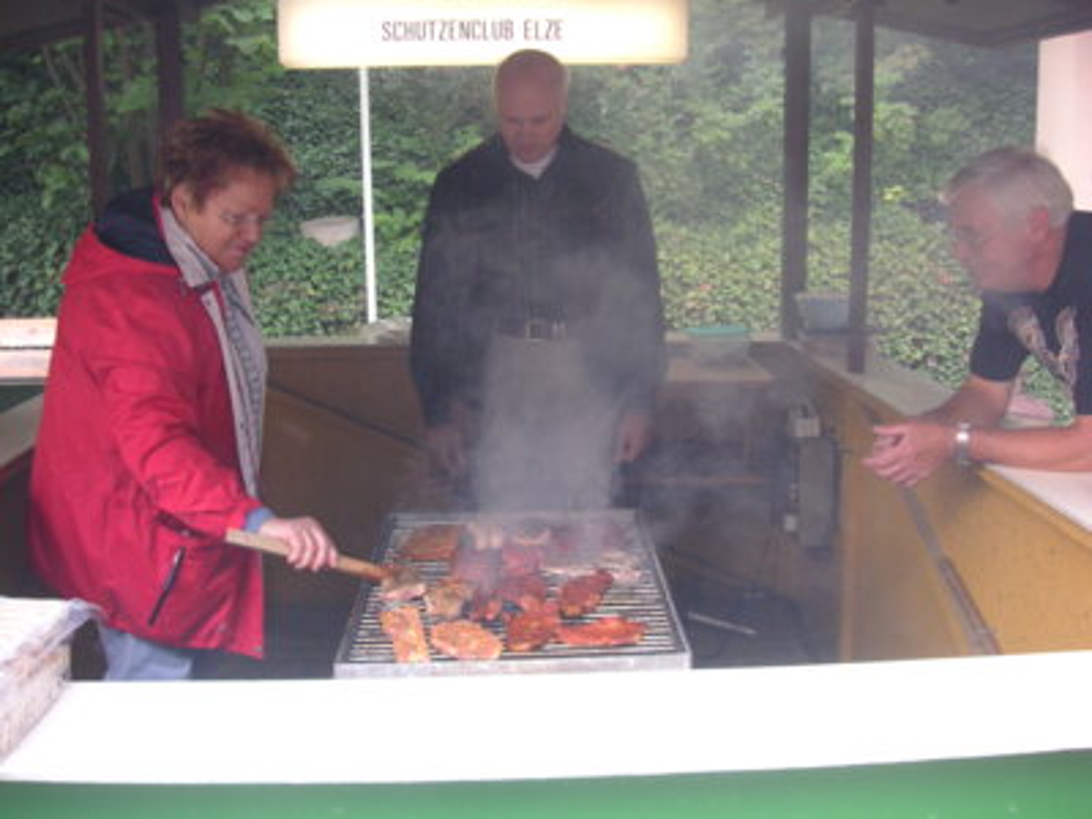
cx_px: 546
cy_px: 410
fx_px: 1167
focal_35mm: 37
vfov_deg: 38.7
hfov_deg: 50.1
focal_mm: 6.1
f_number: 2.8
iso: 80
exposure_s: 1/45
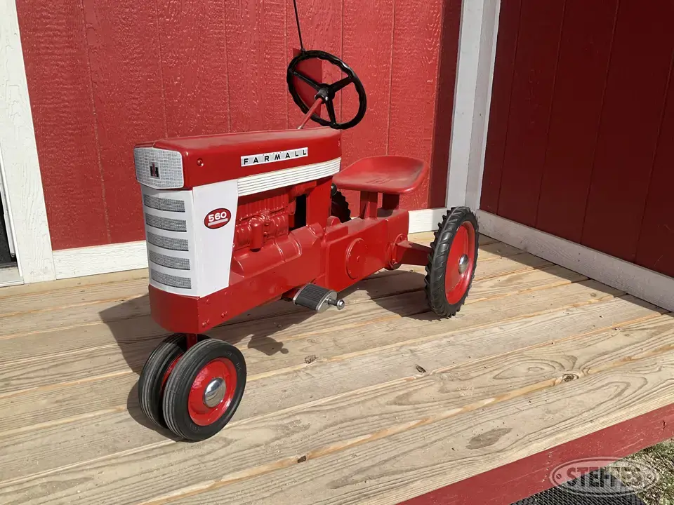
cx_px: 337
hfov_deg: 61.7
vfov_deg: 48.2
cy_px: 252
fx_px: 565
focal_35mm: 29
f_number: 1.8
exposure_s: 1/1279
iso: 25
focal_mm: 3
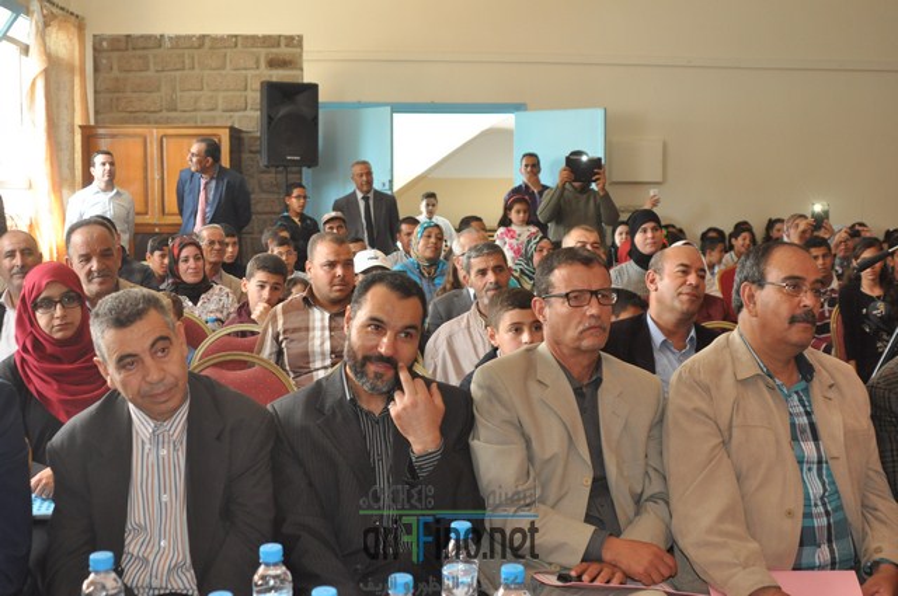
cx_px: 449
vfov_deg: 31.8
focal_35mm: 42
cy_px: 298
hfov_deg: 46.5
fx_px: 1046
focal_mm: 28
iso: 800
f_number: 3.8
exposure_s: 1/80
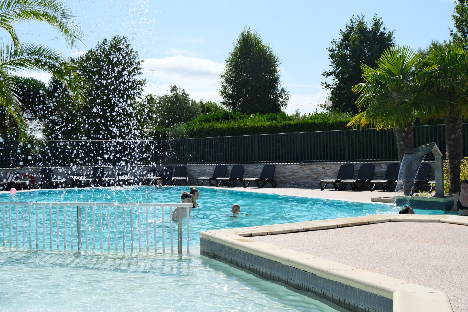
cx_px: 234
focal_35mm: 38
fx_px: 494
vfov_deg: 35.1
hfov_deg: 50.7
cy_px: 156
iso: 320
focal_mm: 25.6
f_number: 5.6
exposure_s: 1/1600
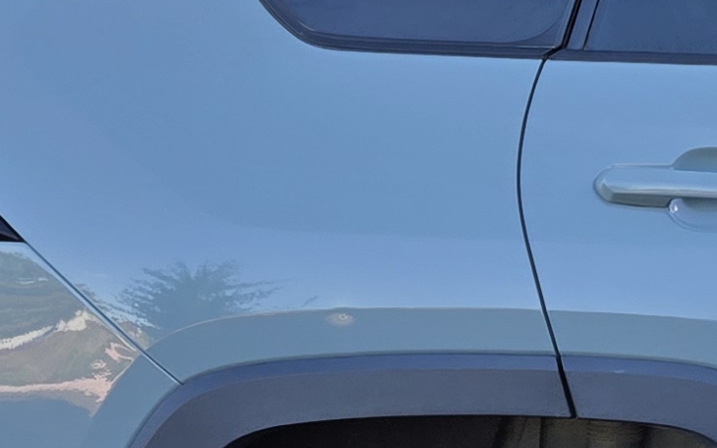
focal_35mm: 135
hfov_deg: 13.6
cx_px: 1340
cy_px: 225
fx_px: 2638
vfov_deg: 9.7
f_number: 1.8
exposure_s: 1/346
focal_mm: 5.4
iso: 25
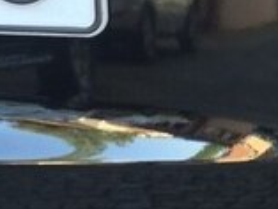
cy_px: -22
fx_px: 981
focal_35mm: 122
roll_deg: -0.8
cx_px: 490
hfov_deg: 14.3
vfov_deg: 12.0
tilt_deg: -27.2
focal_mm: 4.15
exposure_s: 1/50
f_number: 2.2
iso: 40
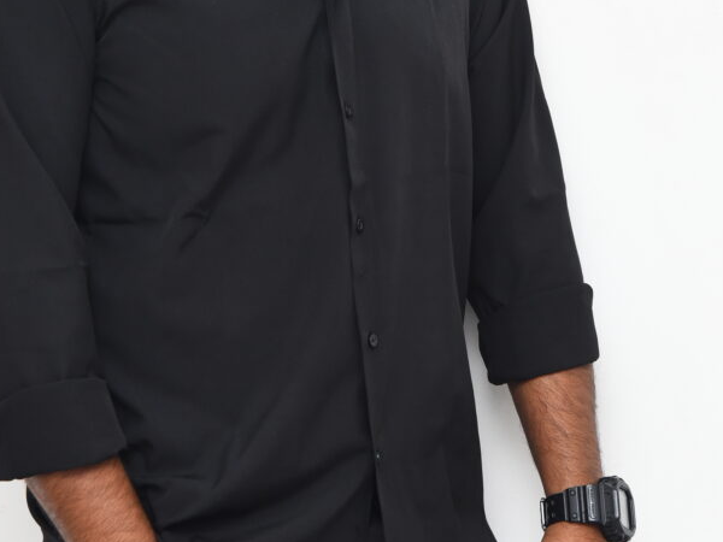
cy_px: 132
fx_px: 3697
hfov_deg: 11.2
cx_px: 337
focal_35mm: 177
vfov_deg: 8.4
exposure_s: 1/125
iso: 2000
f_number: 4.5
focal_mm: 92
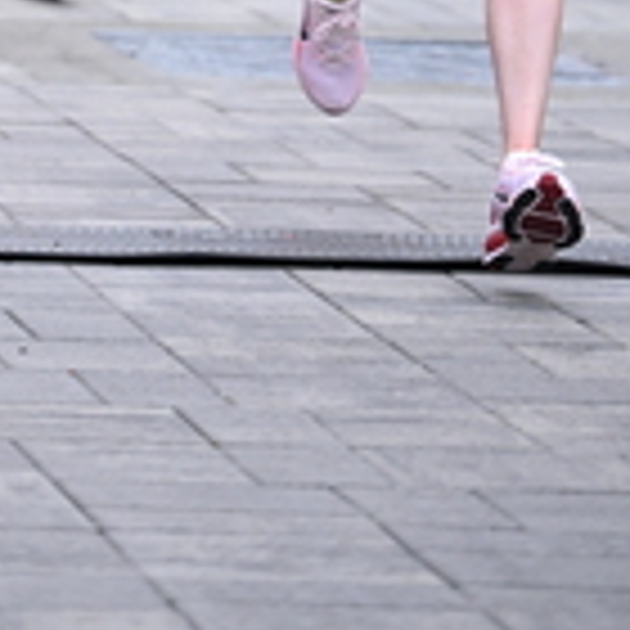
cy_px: -594
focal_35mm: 341
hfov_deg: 5.1
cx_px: -151
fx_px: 7021
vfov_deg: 5.1
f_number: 2.8
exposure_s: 1/1600
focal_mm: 102
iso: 1000
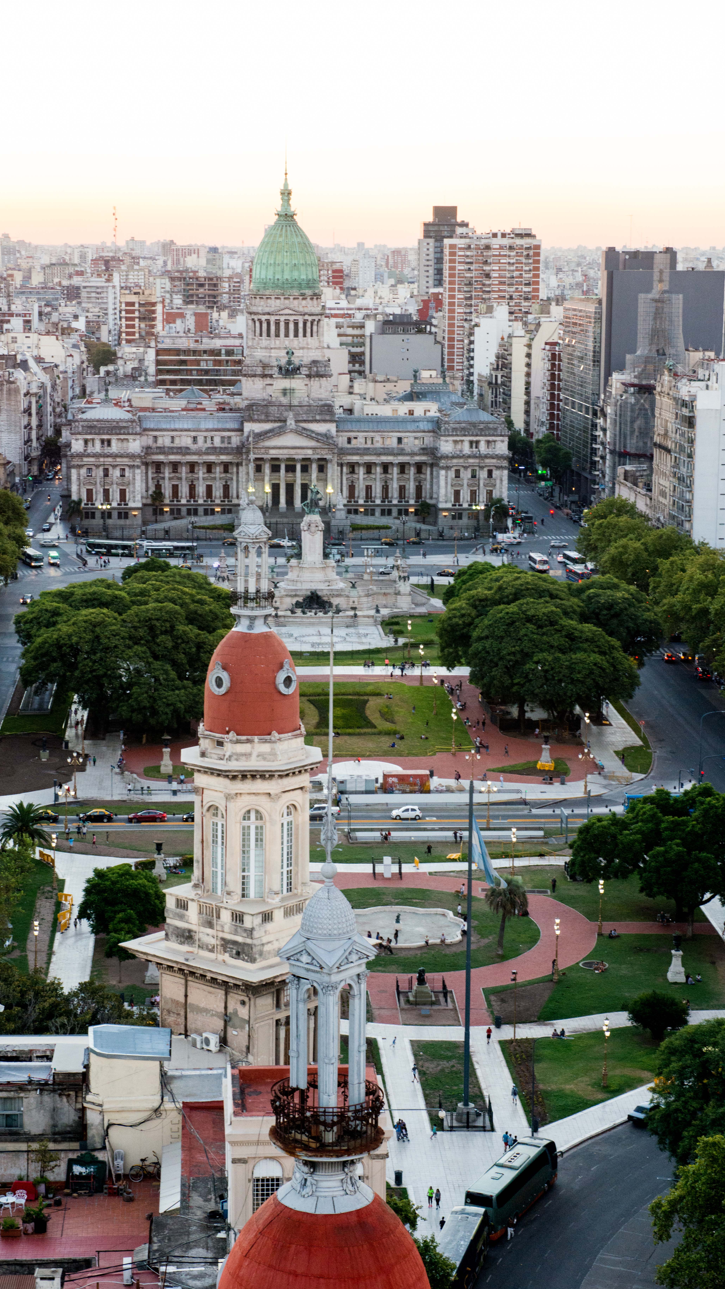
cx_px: 351
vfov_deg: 28.6
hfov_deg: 16.3
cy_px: 640
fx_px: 2529
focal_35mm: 74
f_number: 10
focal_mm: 70
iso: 1600
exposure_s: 1/60
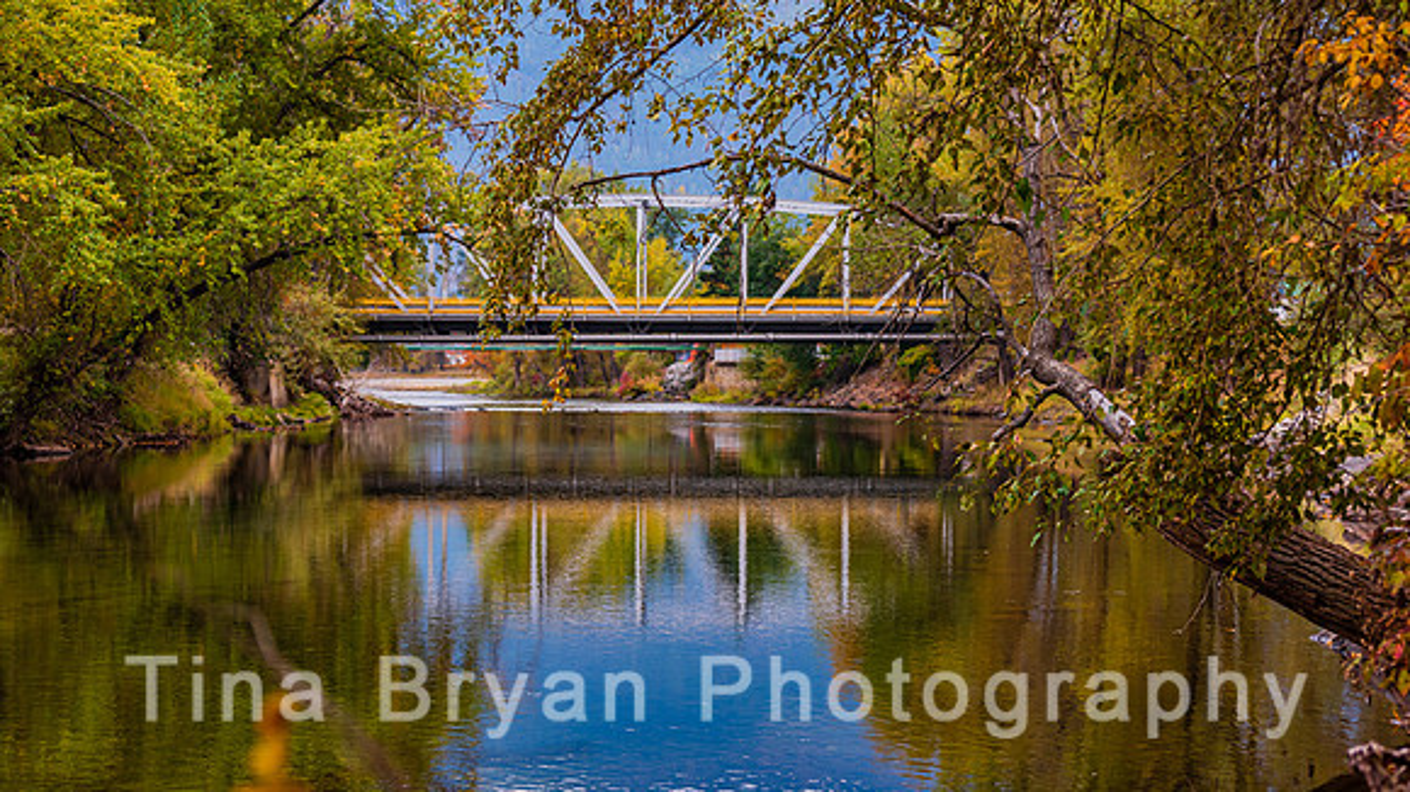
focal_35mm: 87
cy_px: 377
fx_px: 3267
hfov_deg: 24.4
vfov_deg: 13.8
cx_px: 710
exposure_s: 1/320
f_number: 4.5
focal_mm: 82
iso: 360
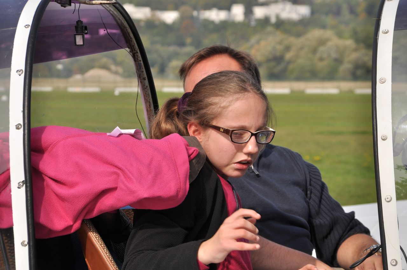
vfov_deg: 7.3
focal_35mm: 188
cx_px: 204
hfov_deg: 11.0
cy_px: 135
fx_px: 2117
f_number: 10
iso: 200
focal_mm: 125
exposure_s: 1/400
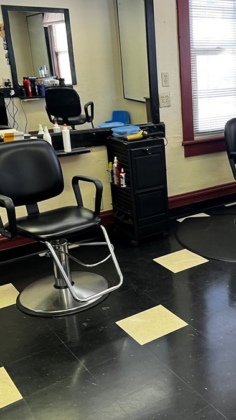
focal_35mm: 43
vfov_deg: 47.4
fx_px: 479
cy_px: 203
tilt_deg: -20.0
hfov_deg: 26.2
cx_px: 238
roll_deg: +1.3
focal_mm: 5.7
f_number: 1.5
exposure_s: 1/60
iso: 100
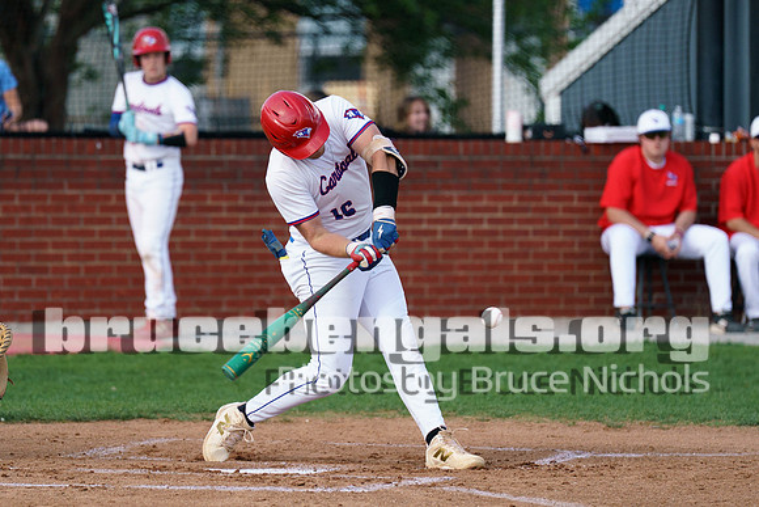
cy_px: 198
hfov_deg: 6.4
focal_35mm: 322
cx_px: 324
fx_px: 6780
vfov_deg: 4.3
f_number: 2.8
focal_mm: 200
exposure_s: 1/3200
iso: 500
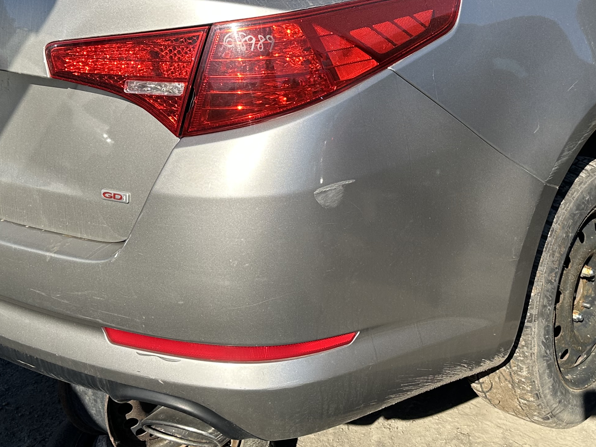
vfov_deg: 29.0
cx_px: 353
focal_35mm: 50
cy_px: 160
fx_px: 861
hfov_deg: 38.1
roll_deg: -0.3
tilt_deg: -17.3
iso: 80
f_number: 1.78
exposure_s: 1/3247
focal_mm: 6.86
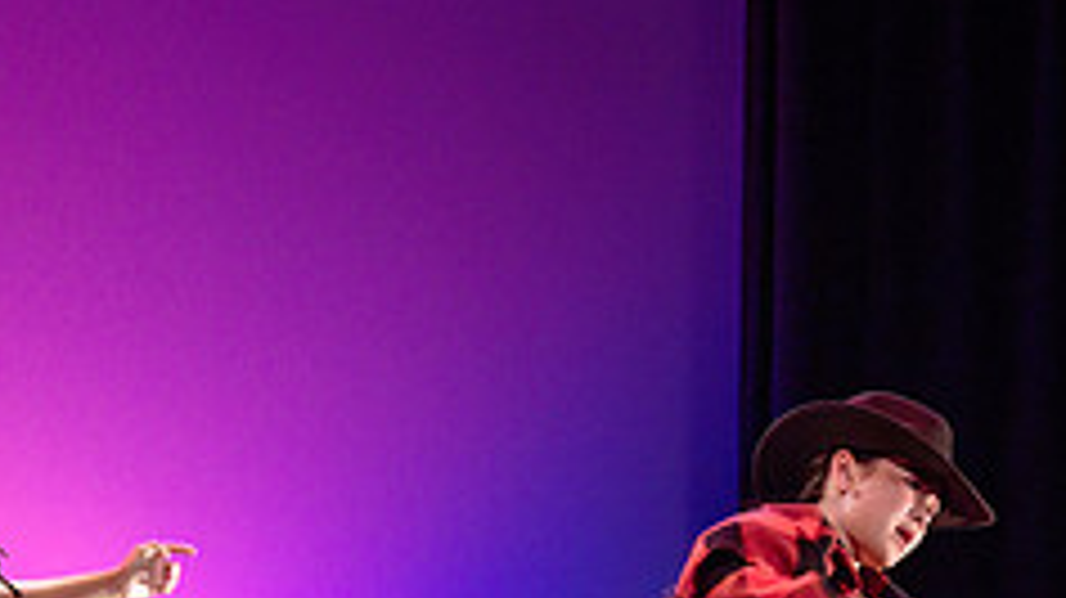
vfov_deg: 3.3
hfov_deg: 5.9
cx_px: 140
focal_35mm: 366
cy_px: 673
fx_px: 10340
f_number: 2.8
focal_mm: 116
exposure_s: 1/250
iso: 1600
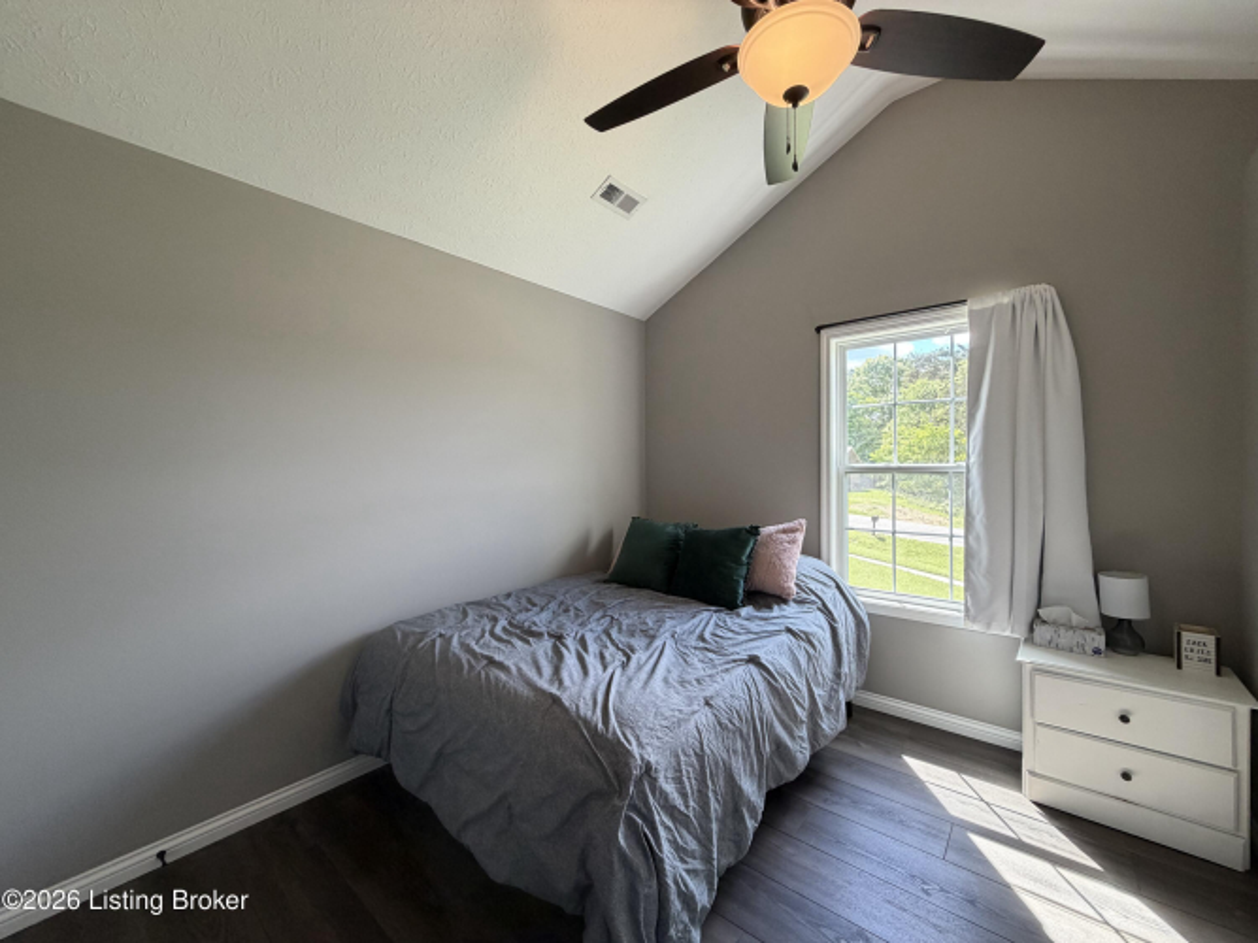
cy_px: 472
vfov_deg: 85.7
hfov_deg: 102.1
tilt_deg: -0.5
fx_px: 509
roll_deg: +0.6
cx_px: 629
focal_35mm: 14
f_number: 2.2
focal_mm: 2.22
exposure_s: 1/120
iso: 160
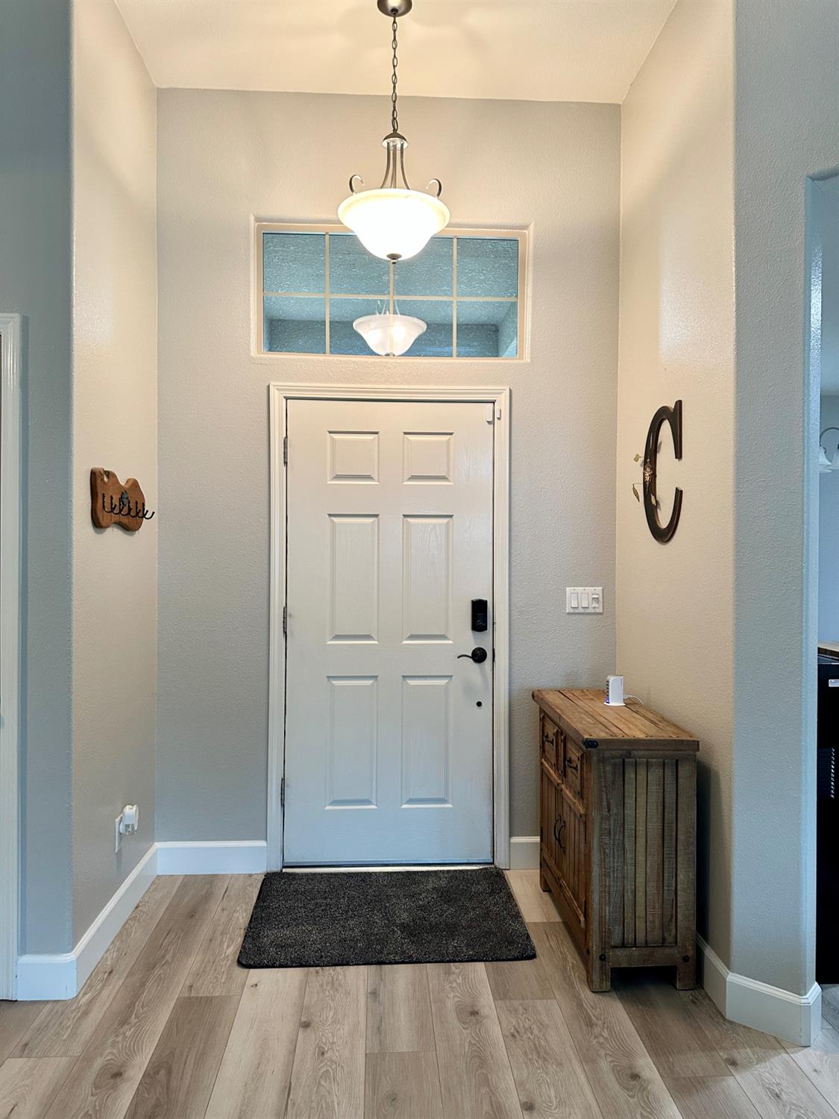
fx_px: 776
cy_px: 560
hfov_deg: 56.8
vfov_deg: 71.6
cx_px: 420
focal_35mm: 24
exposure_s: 1/60
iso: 250
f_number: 1.78
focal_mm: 6.86
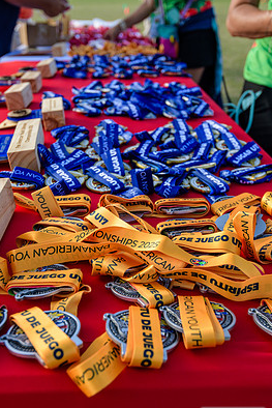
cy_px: 227
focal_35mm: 40
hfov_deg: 33.4
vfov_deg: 48.4
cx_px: 120
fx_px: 453
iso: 320
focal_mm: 35
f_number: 5.6
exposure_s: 1/500
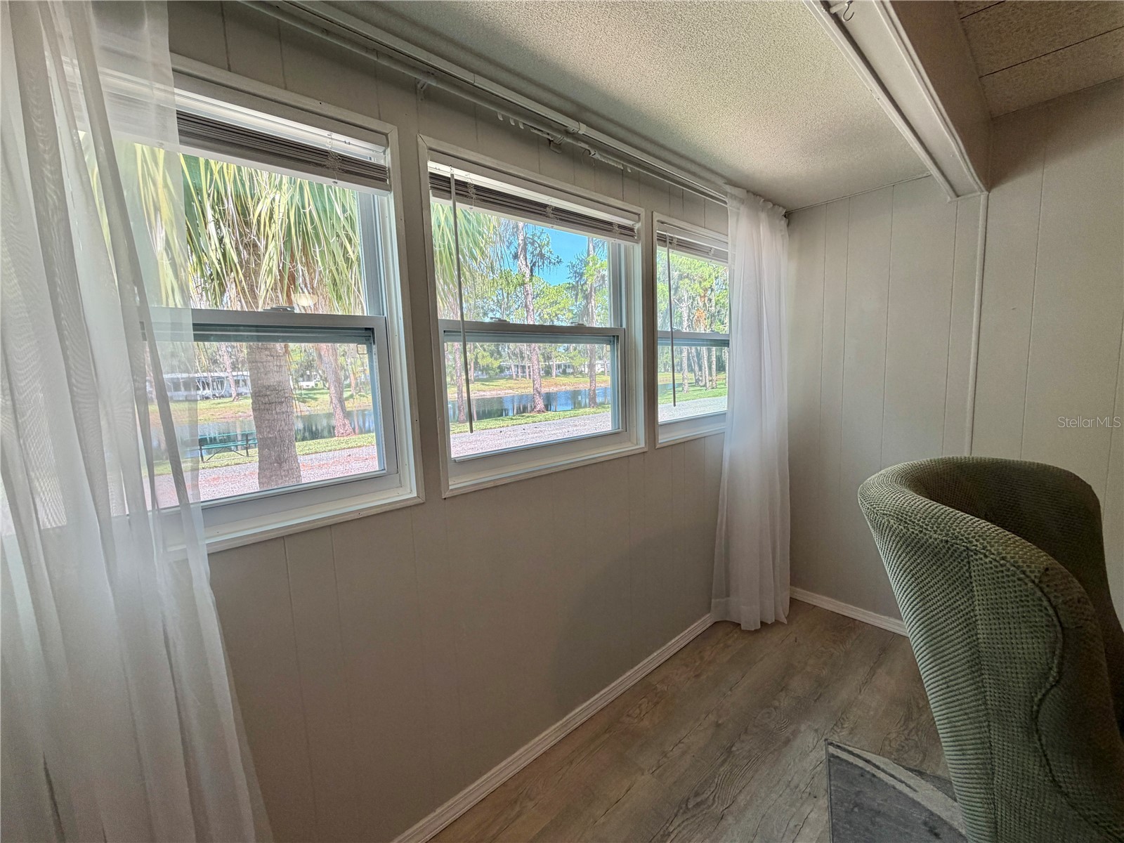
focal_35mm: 14
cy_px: 422
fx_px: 455
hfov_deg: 102.1
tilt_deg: -6.9
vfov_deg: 85.7
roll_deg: +1.6
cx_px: 562
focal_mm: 2.22
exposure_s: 1/120
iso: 100
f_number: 2.2
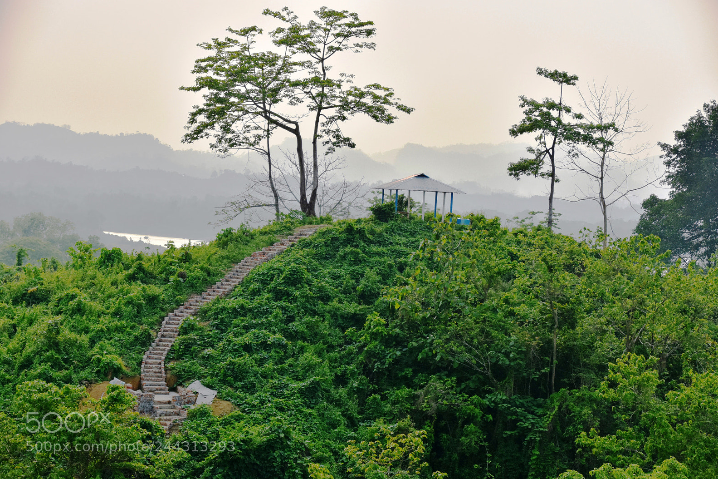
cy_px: 240
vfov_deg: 14.5
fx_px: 1874
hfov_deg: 21.7
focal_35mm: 94
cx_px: 361
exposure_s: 1/1000
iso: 360
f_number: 8
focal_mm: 62
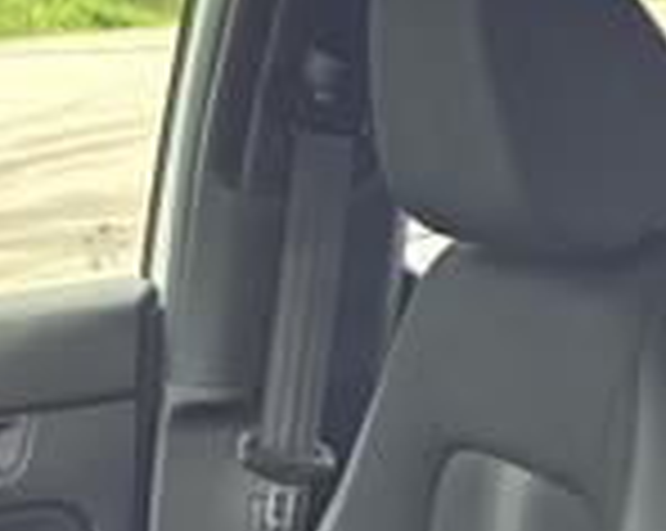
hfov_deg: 18.9
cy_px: 891
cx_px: 747
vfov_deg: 14.3
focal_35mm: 97
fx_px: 1909
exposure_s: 1/182
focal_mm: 6.3
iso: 32
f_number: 1.7
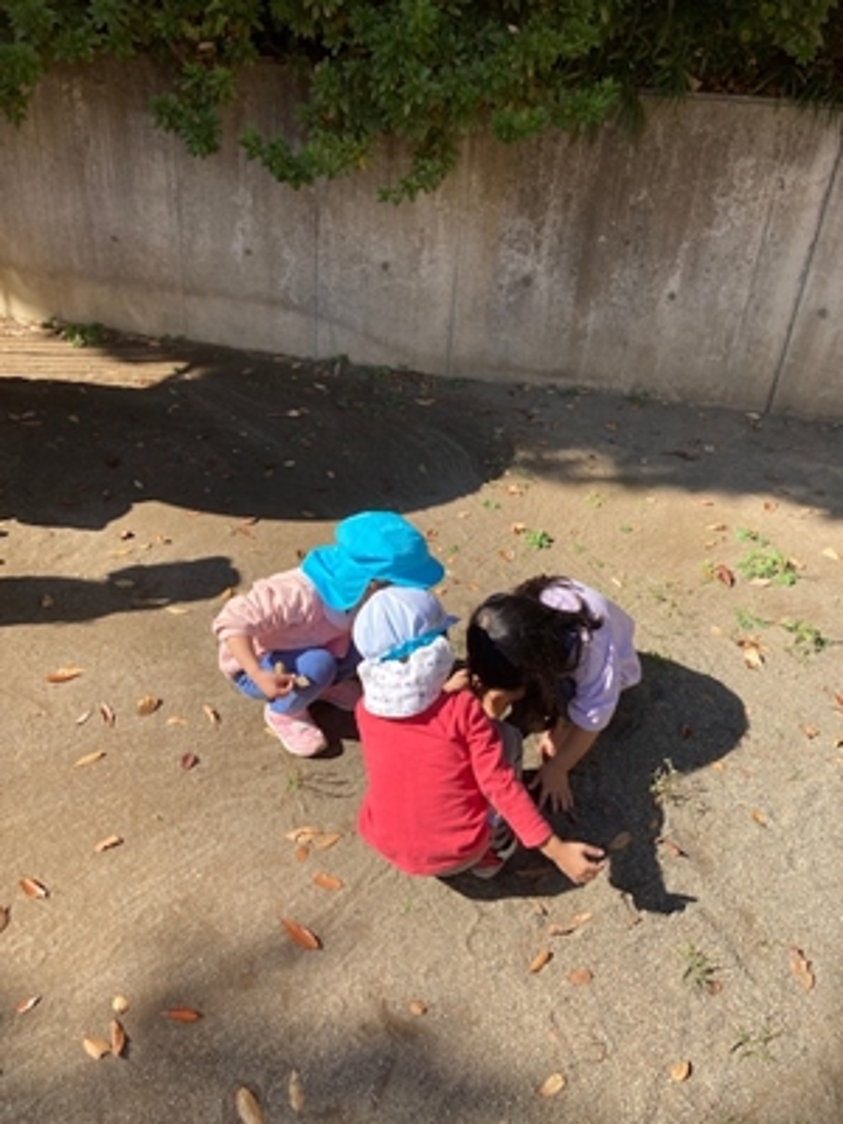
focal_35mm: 28
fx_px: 909
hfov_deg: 49.7
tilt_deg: -30.2
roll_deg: -2.8
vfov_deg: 63.4
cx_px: 422
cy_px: 562
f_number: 1.8
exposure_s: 1/810
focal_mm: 3.99
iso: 20
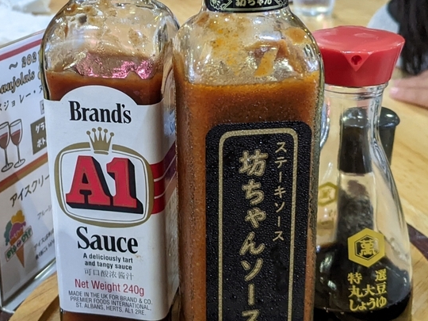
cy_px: 107
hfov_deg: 32.0
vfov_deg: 24.3
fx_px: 742
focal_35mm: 60
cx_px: 150
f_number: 1.8
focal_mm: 4.44
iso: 326
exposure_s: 1/24
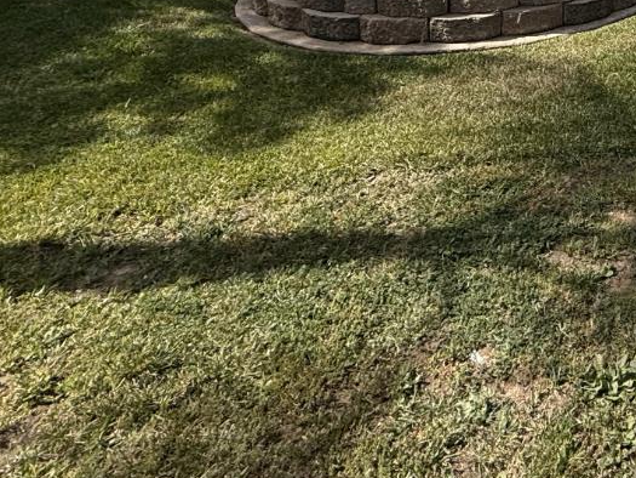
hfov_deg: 38.1
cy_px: -145
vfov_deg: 29.1
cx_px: 715
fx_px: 735
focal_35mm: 40
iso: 50
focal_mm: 2.22
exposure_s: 1/1145
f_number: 2.2
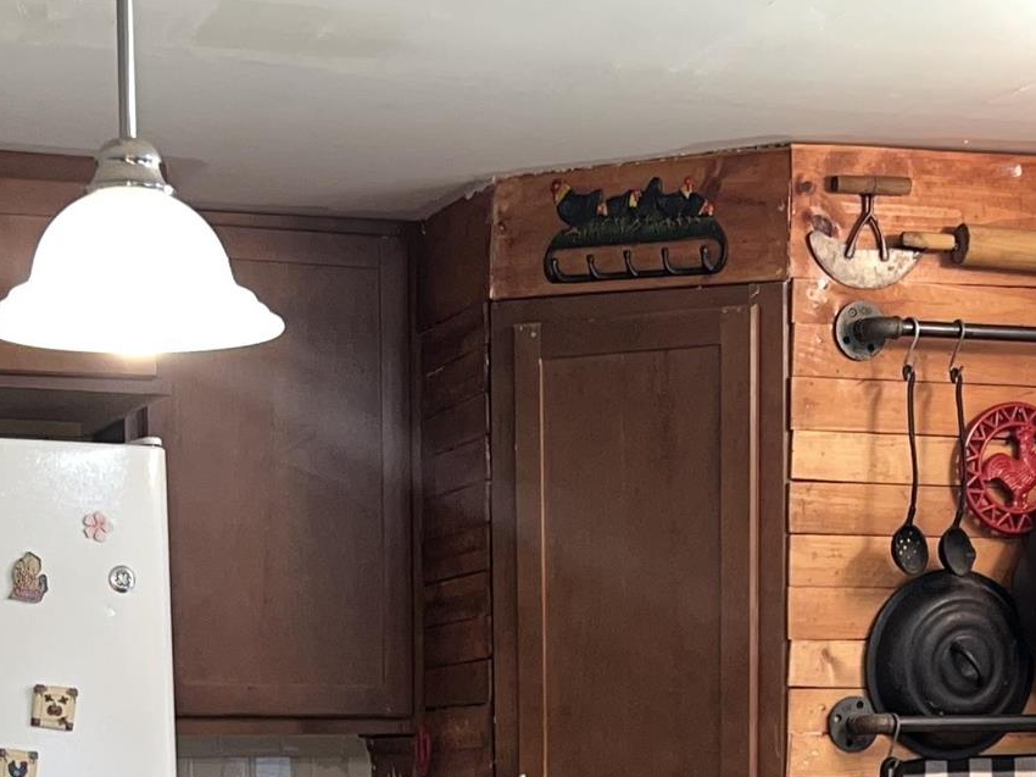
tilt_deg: -5.4
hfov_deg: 20.9
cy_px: 1045
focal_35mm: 94
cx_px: 552
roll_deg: +0.4
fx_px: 2812
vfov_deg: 14.9
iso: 64
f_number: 1.5
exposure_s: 1/30
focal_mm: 5.7
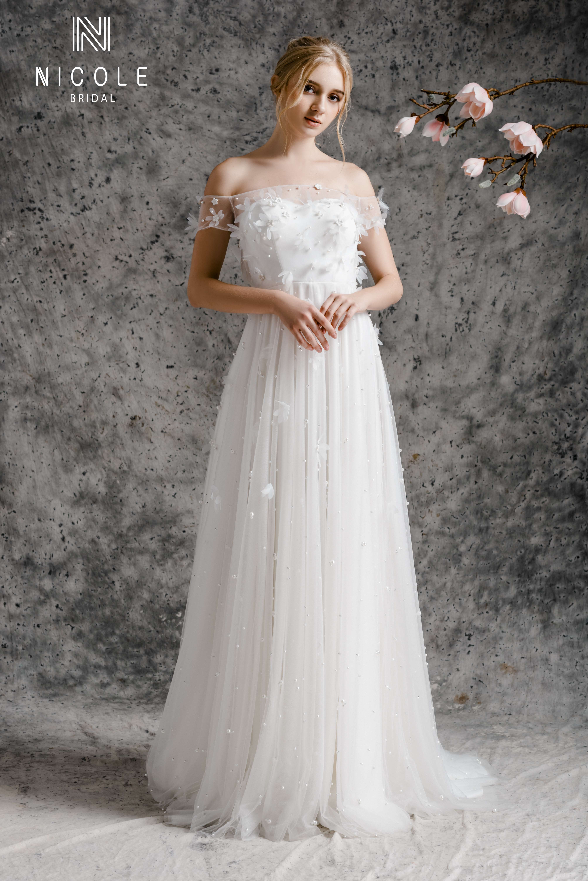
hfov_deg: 16.1
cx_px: 294
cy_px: 440
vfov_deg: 23.9
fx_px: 2080
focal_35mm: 85
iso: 125
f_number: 6.3
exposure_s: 1/160
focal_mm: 85
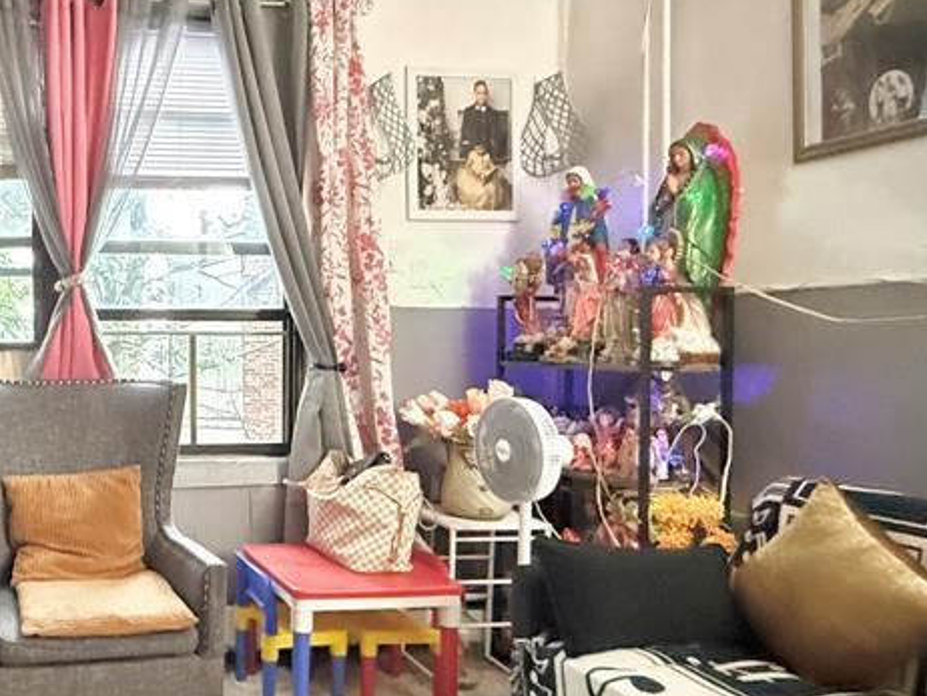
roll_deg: -0.3
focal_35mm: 31
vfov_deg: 45.5
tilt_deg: +0.9
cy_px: 363
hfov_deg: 50.9
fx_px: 831
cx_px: 76
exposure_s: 1/40
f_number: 2.2
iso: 1600
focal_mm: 2.22
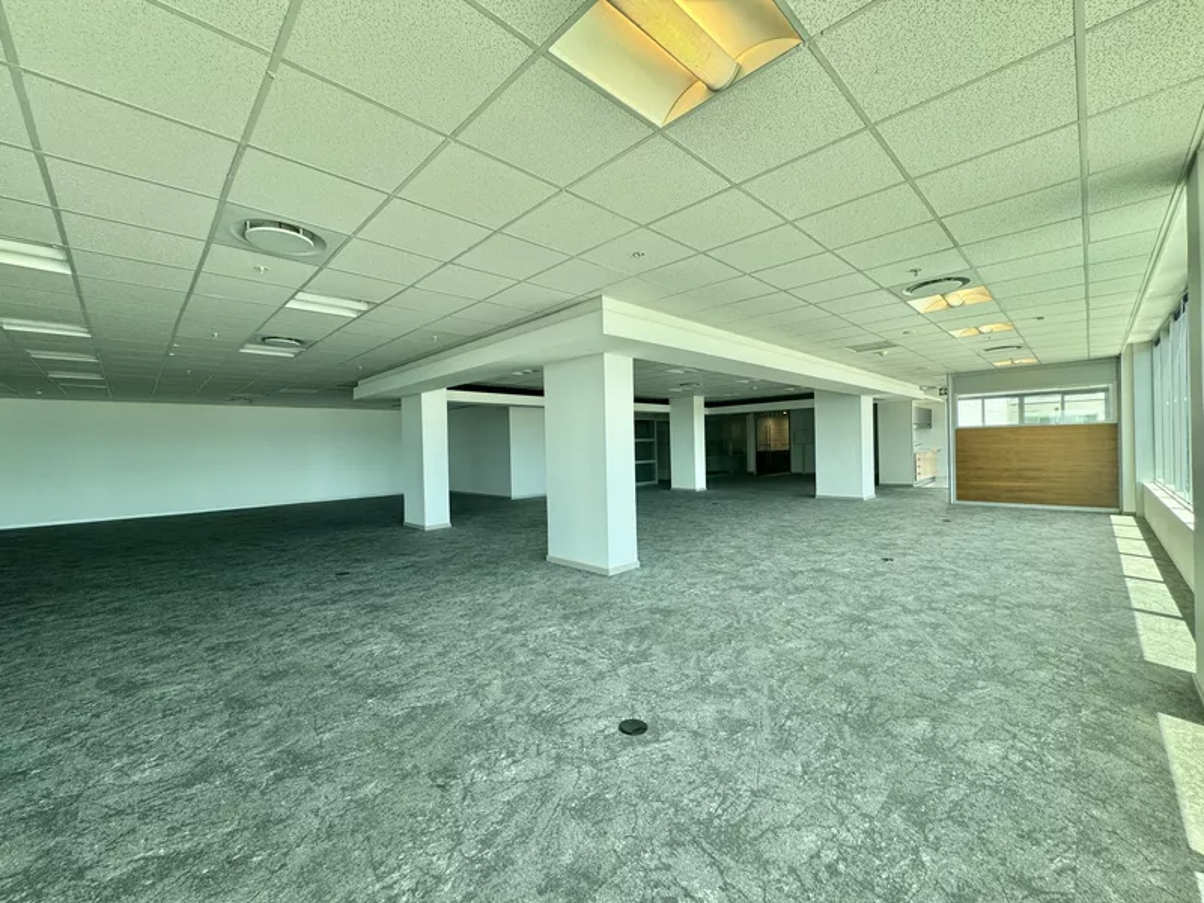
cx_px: 602
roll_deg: +1.4
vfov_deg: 85.7
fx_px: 487
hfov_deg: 102.1
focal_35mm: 14
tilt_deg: -1.8
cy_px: 452
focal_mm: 2.22
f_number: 2.2
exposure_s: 1/107
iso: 40
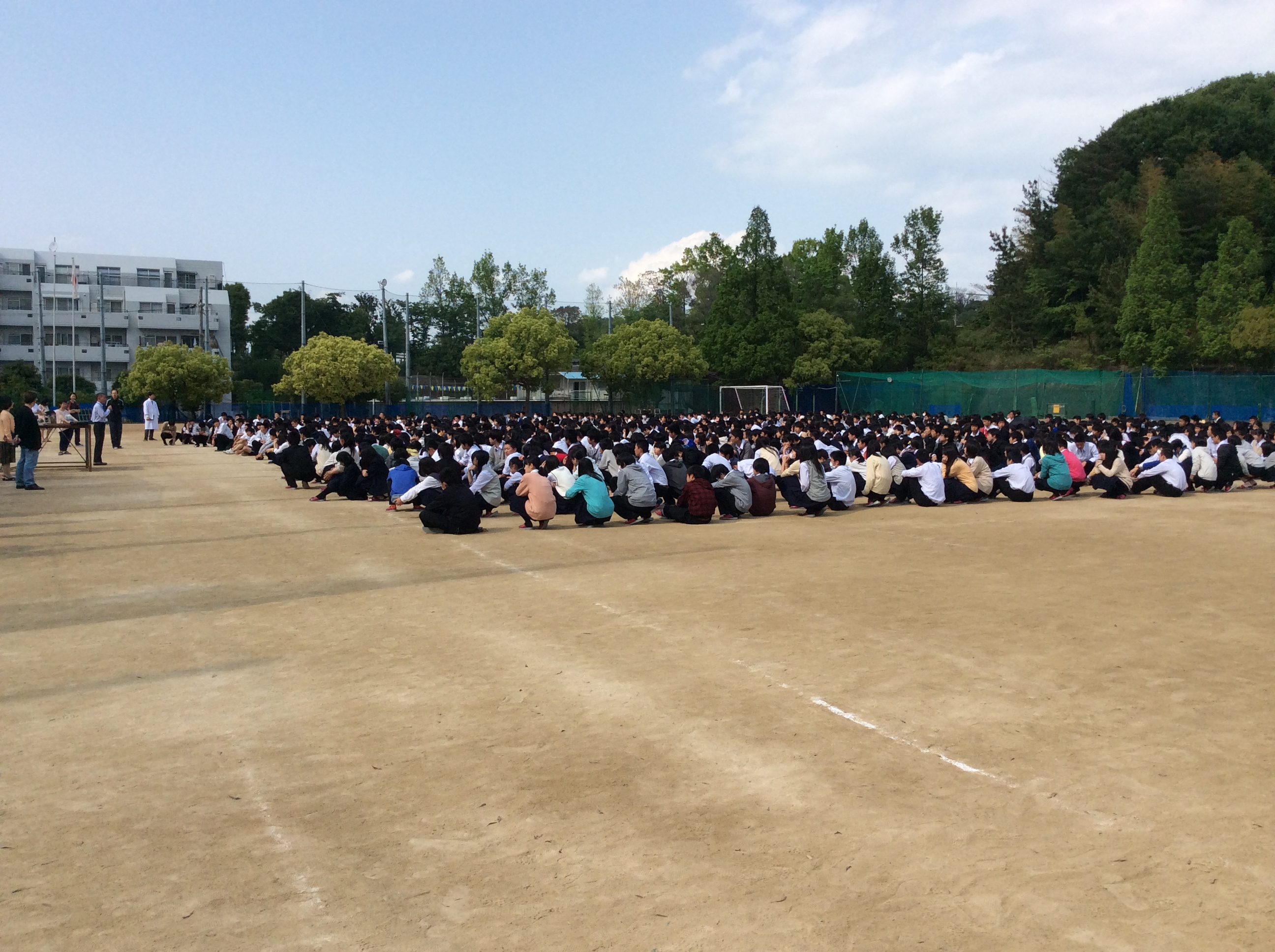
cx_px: 638
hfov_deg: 55.4
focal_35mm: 33
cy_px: 476
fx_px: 1214
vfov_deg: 42.8
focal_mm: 3.3
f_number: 2.4
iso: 32
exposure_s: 1/1590
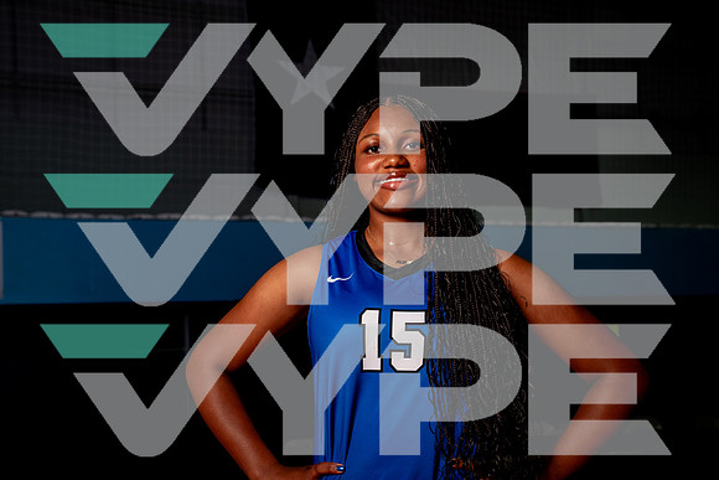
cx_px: 360
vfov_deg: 28.7
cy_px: 240
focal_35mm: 47
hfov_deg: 42.0
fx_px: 936
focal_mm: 46
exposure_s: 1/250
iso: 250
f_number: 5.6
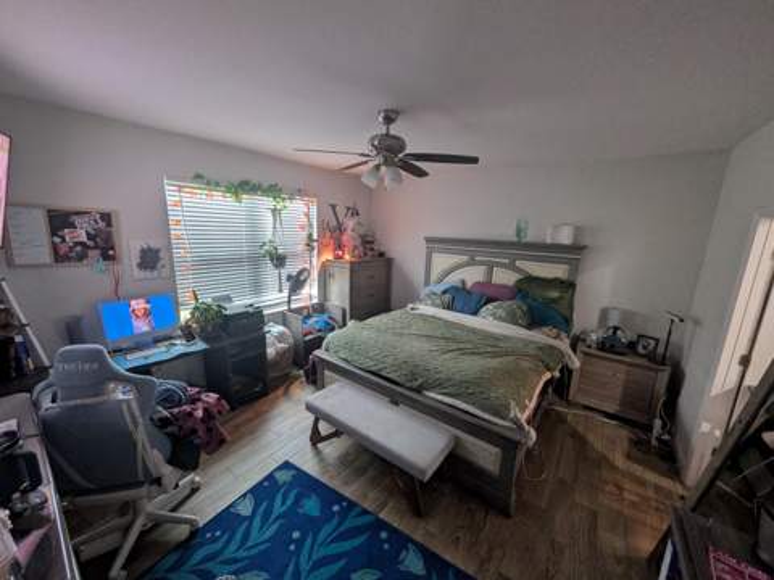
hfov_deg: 110.5
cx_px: 387
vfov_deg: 94.5
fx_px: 268
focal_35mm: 12
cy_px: 290
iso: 104
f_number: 1.7
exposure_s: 1/24
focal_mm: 2.02
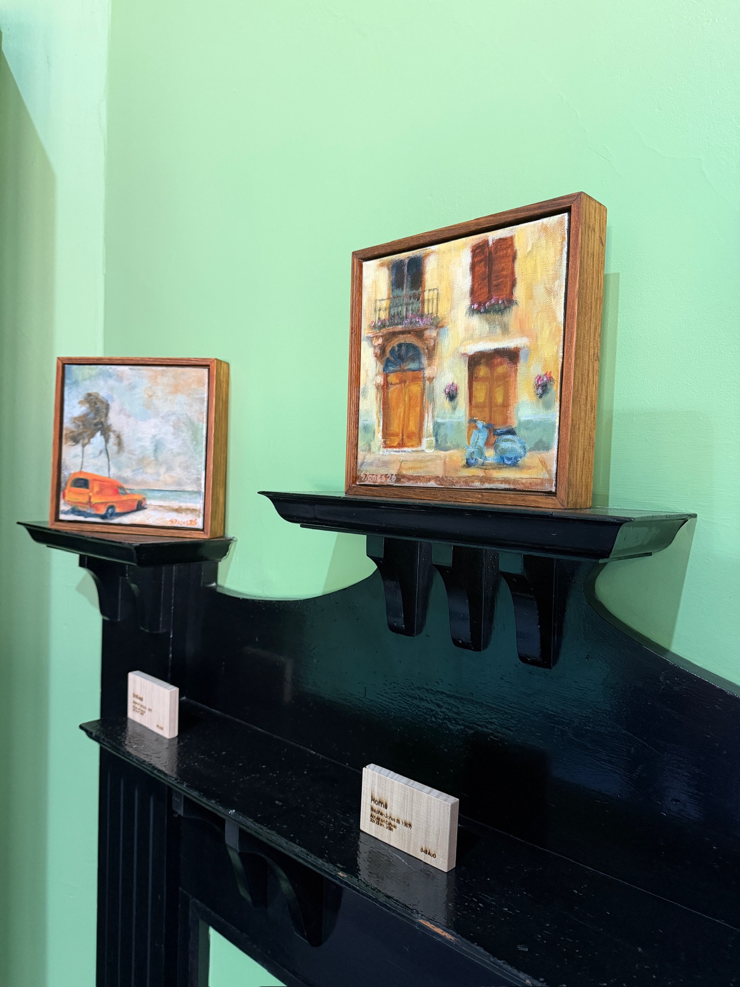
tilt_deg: -2.1
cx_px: 370
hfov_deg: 56.8
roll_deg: -1.7
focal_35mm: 24
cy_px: 494
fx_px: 684
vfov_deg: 71.6
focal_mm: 6.76
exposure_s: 1/50
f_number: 1.78
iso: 400
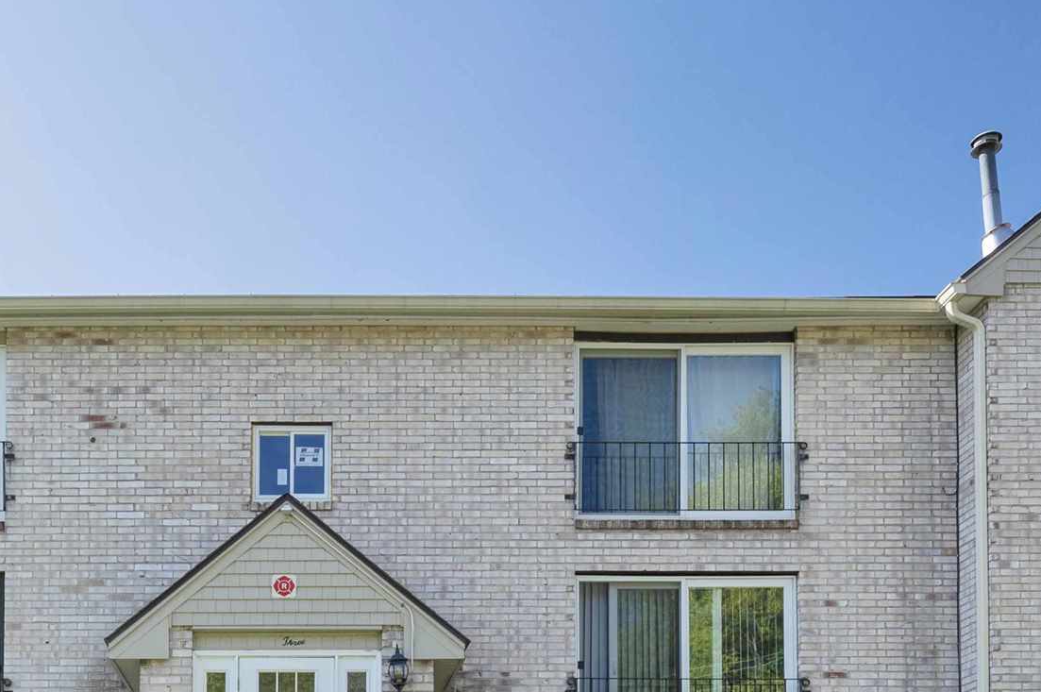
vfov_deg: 32.5
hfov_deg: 47.9
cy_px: 614
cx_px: 270
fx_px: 1127
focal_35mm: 39
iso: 250
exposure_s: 1/160
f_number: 7.1
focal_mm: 14
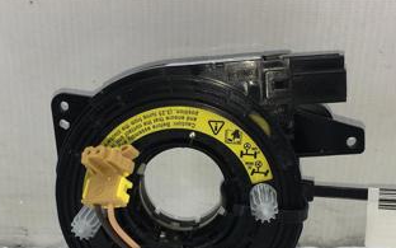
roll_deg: -0.8
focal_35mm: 63
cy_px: 196
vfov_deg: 20.4
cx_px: 183
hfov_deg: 32.5
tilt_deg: -22.0
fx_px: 680
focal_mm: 4.15
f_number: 2.2
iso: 25
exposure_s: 1/345
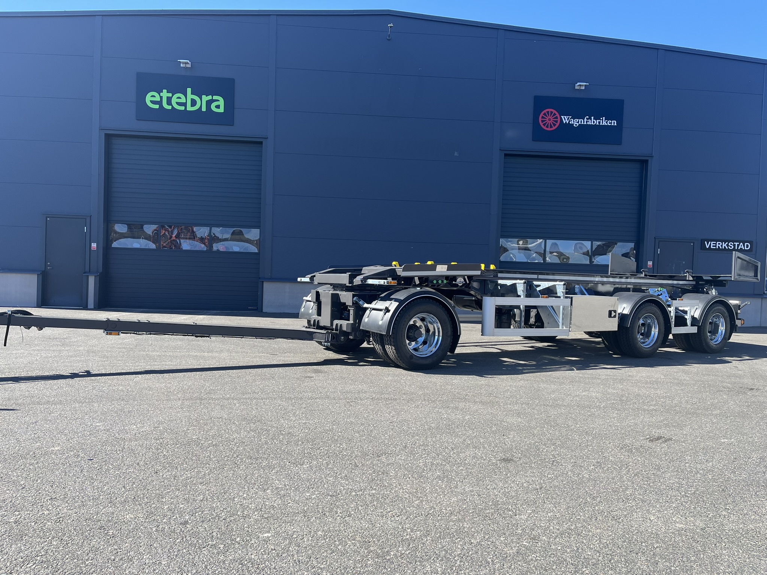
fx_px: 576
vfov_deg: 53.1
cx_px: 384
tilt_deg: -2.3
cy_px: 288
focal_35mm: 26
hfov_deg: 67.3
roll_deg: -1.8
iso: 50
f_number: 1.6
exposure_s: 1/1294
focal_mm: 5.1
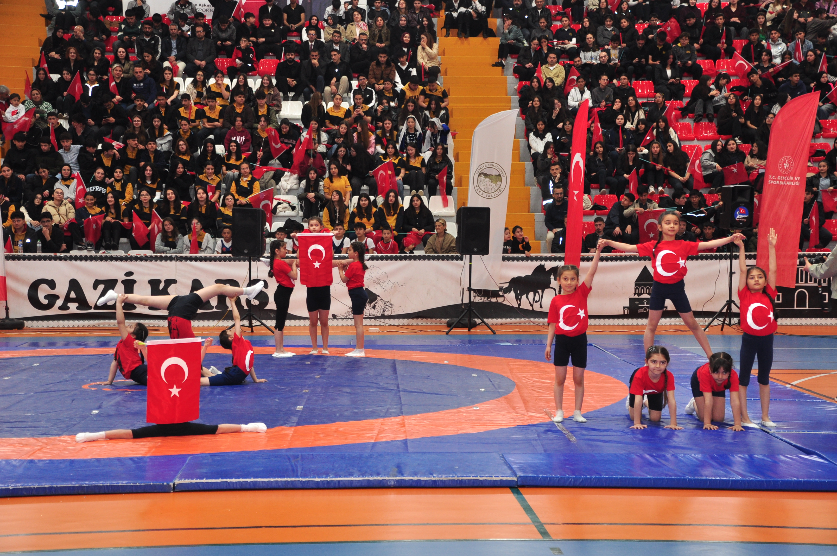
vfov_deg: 20.6
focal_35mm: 66
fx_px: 1533
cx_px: 418
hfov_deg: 30.5
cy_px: 278
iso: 400
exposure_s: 1/60
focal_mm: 44
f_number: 4.5
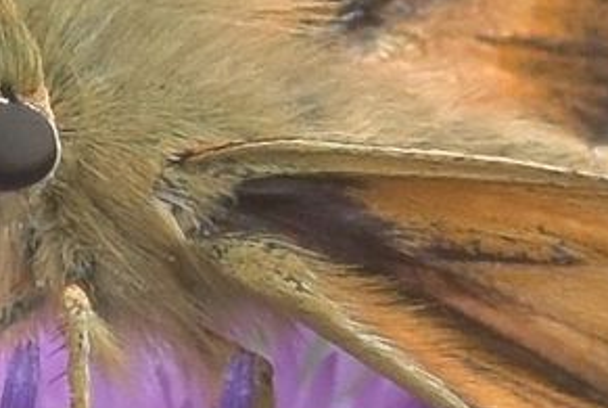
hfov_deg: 4.0
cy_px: 96
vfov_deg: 2.7
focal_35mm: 518
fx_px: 8756
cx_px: 260
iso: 800
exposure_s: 1/1000
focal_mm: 105
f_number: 8
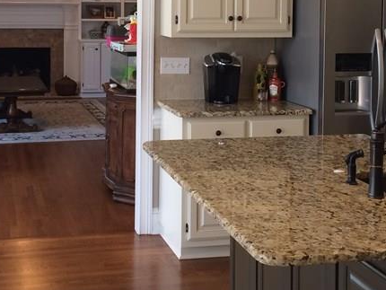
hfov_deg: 28.1
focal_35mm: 69
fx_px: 770
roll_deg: +0.7
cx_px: 177
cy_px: 25
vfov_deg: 20.9
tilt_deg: -3.3
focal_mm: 4.15
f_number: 2.2
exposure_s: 1/30
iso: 40
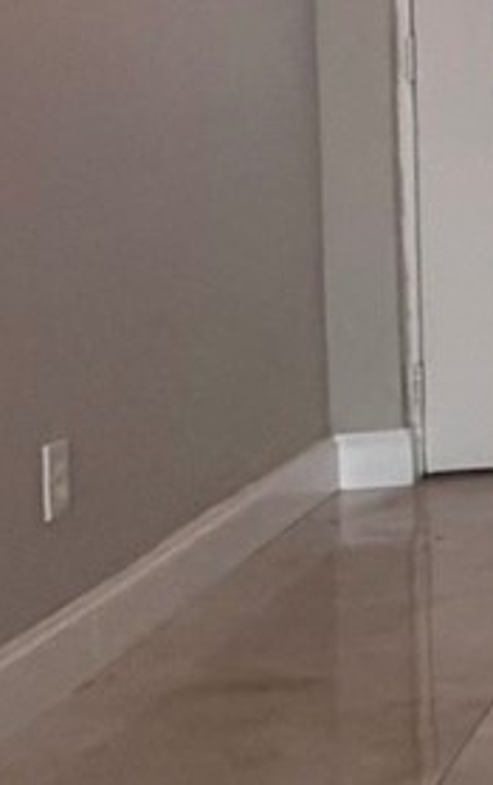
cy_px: 158
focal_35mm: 85
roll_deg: -0.8
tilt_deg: -3.4
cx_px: 2110
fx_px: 1823
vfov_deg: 24.0
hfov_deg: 7.6
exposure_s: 1/120
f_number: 2.2
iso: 200
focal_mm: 2.22
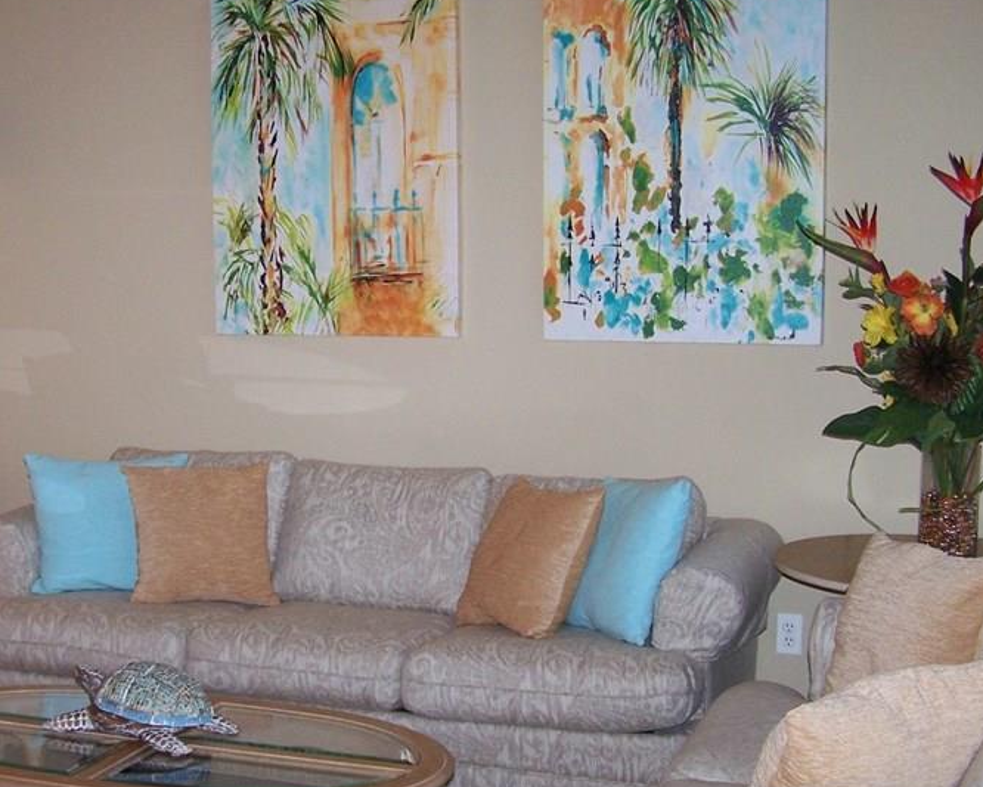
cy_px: 427
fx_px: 1659
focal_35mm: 57
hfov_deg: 32.9
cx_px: 376
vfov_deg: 26.7
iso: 160
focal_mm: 6.3
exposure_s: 1/60
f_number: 2.8
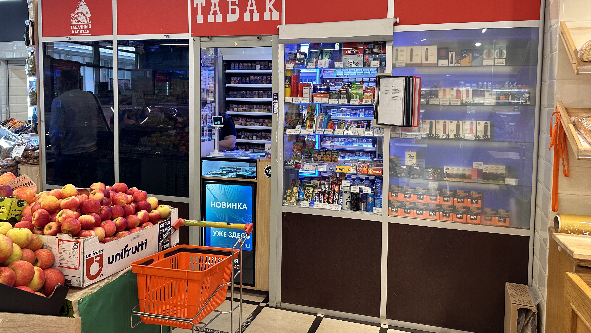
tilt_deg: -3.8
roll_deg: -0.7
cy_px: 122
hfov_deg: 69.9
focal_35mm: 27
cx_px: 298
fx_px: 423
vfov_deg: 42.5
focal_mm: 6.86
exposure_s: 1/100
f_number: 1.78
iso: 125
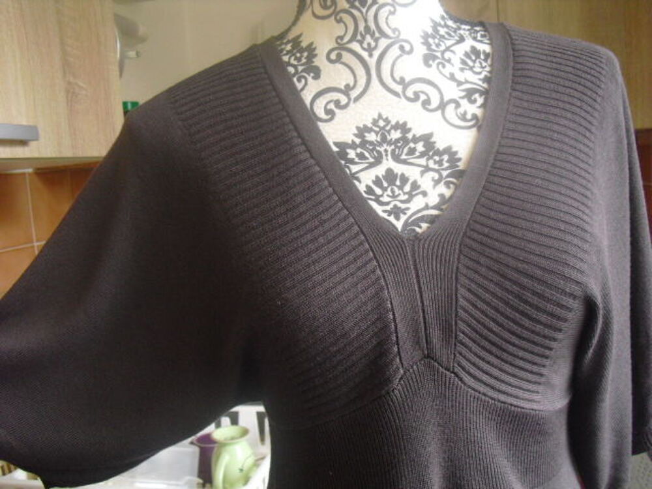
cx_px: 326
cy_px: 244
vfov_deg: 39.7
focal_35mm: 36
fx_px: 678
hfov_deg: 51.4
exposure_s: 1/80
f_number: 3.1
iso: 400
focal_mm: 6.3
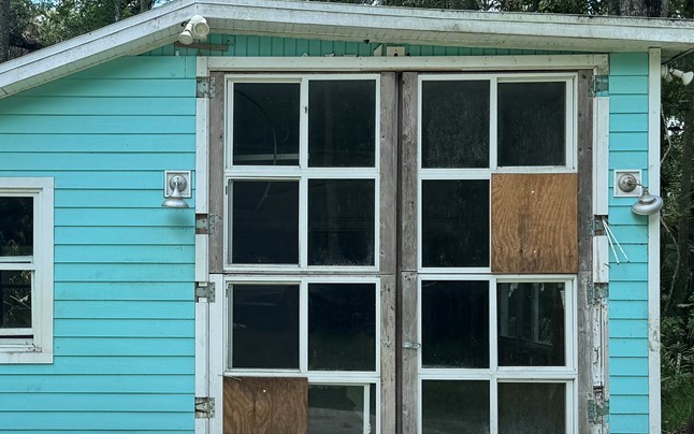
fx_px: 1192
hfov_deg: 32.1
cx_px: 204
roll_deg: -0.3
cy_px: 273
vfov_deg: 20.6
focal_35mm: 63
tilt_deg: +0.9
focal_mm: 6.76
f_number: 1.78
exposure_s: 1/1524
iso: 80
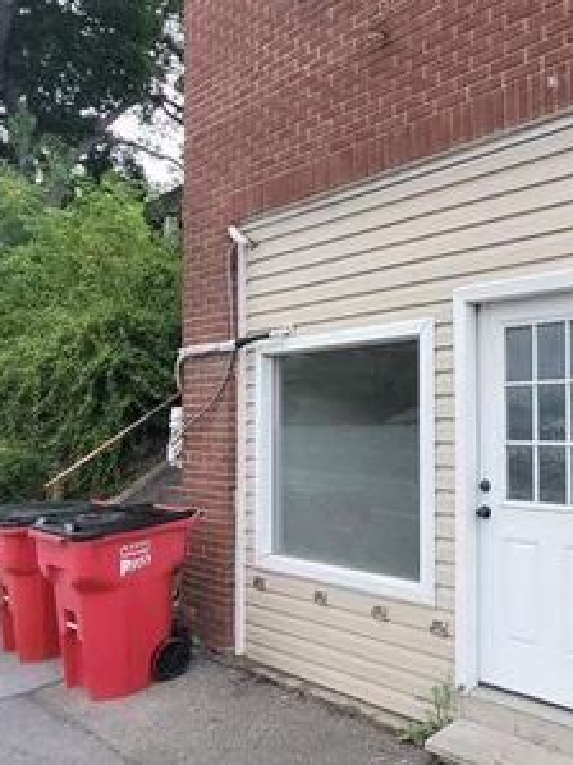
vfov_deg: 61.7
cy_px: 395
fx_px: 641
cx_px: 437
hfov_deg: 46.3
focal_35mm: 29
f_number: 2.2
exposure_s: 1/268
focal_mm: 1.74
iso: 40
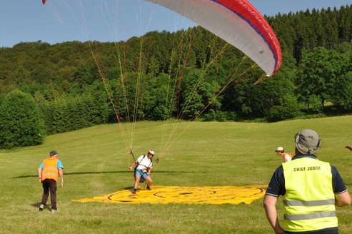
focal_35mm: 53
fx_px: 518
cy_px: 136
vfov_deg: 25.4
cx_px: 152
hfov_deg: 37.5
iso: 200
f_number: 14
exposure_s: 1/200
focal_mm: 22
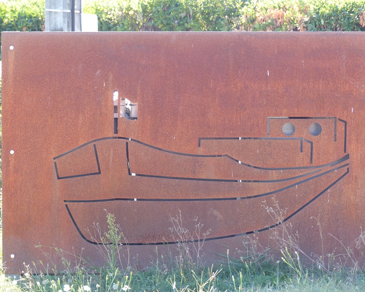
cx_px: 191
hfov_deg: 10.2
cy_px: 146
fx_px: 2042
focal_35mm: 189
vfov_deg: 8.2
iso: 100
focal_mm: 32.5
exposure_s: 1/125
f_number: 2.8
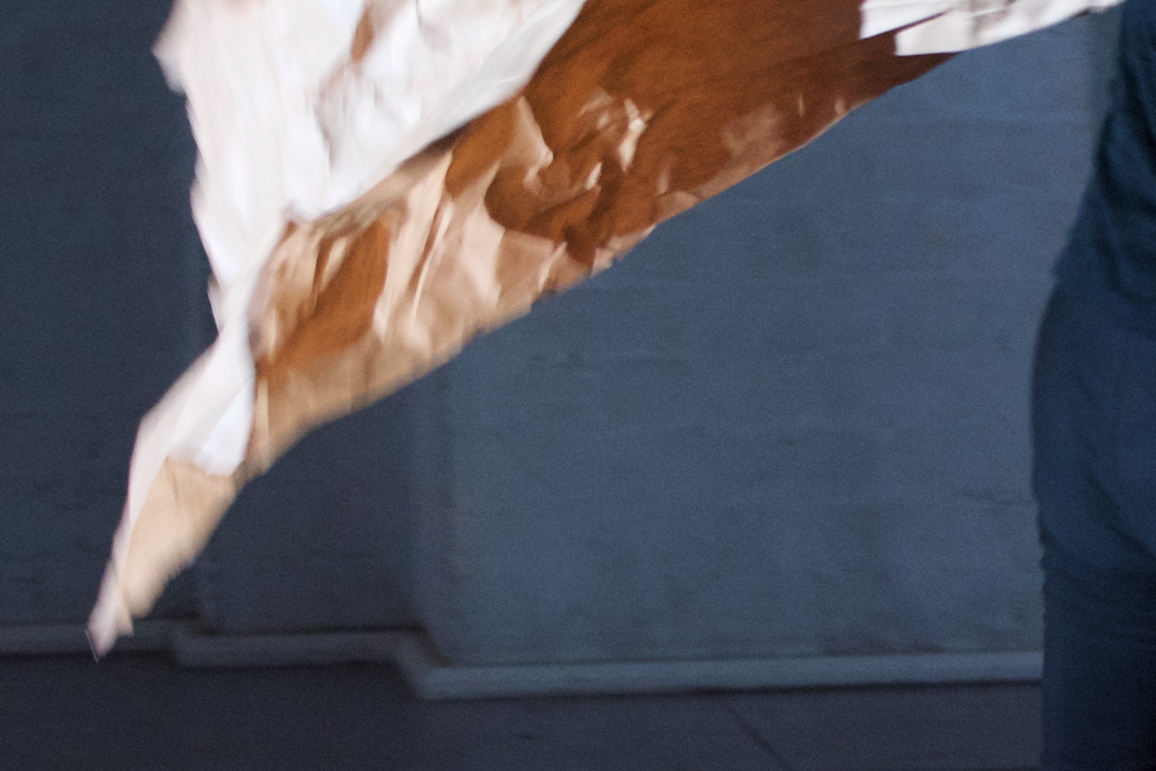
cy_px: -15
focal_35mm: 310
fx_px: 9956
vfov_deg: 4.4
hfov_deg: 6.6
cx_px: 1346
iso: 1600
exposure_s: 1/100
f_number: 2.8
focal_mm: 70
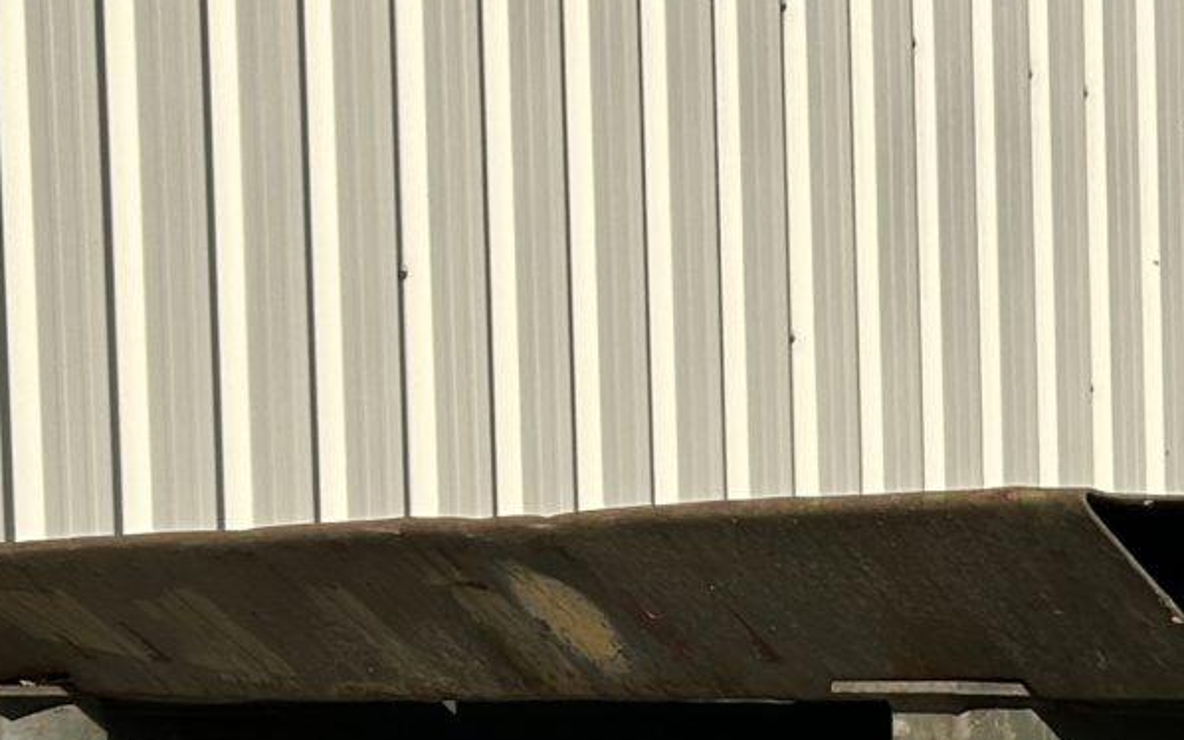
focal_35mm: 118
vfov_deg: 10.8
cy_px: 991
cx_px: 1728
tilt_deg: -2.6
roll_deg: -0.1
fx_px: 3808
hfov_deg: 16.3
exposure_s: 1/4831
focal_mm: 5.7
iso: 50
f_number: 1.5
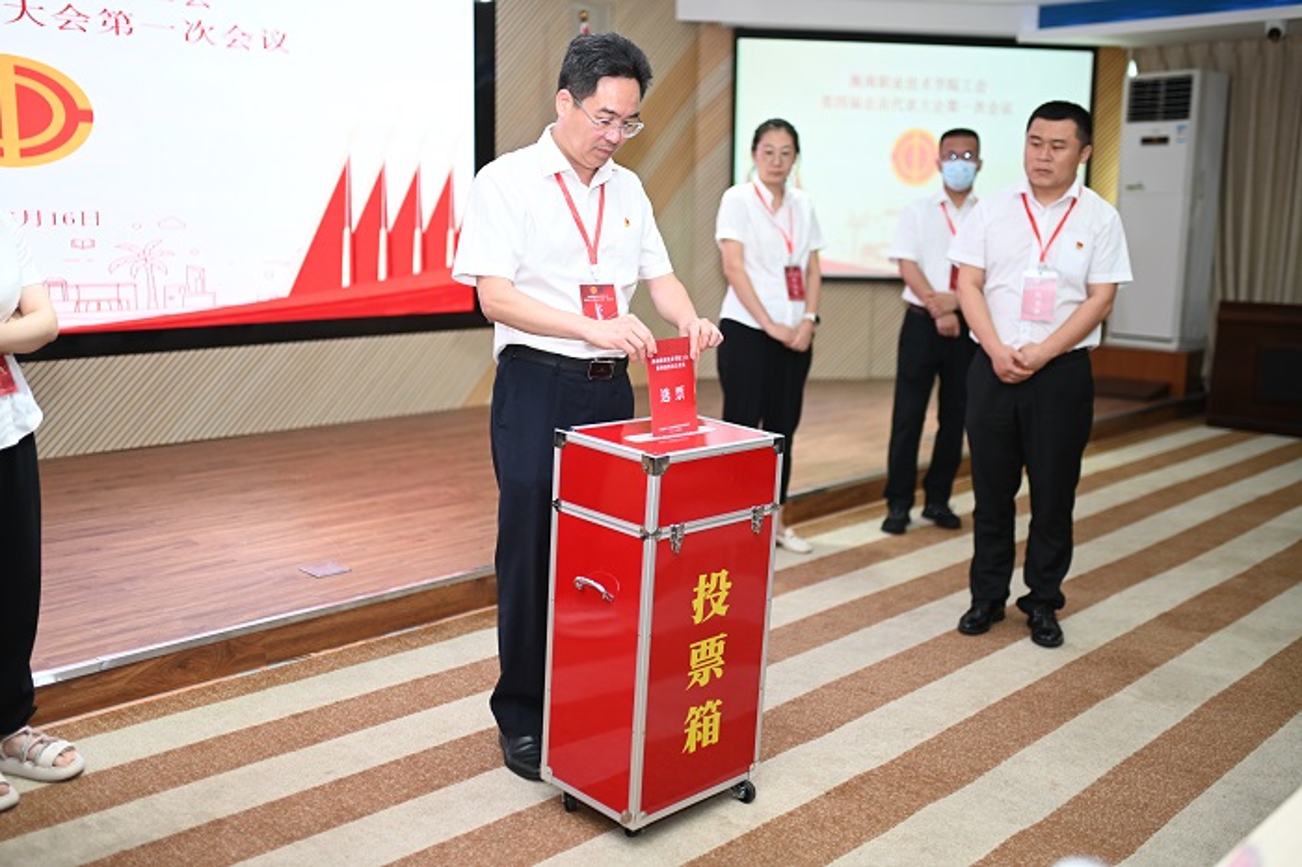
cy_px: 434
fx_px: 1265
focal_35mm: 35
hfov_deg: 54.5
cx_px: 651
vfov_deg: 37.8
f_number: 1.4
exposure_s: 1/200
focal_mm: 35
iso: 250
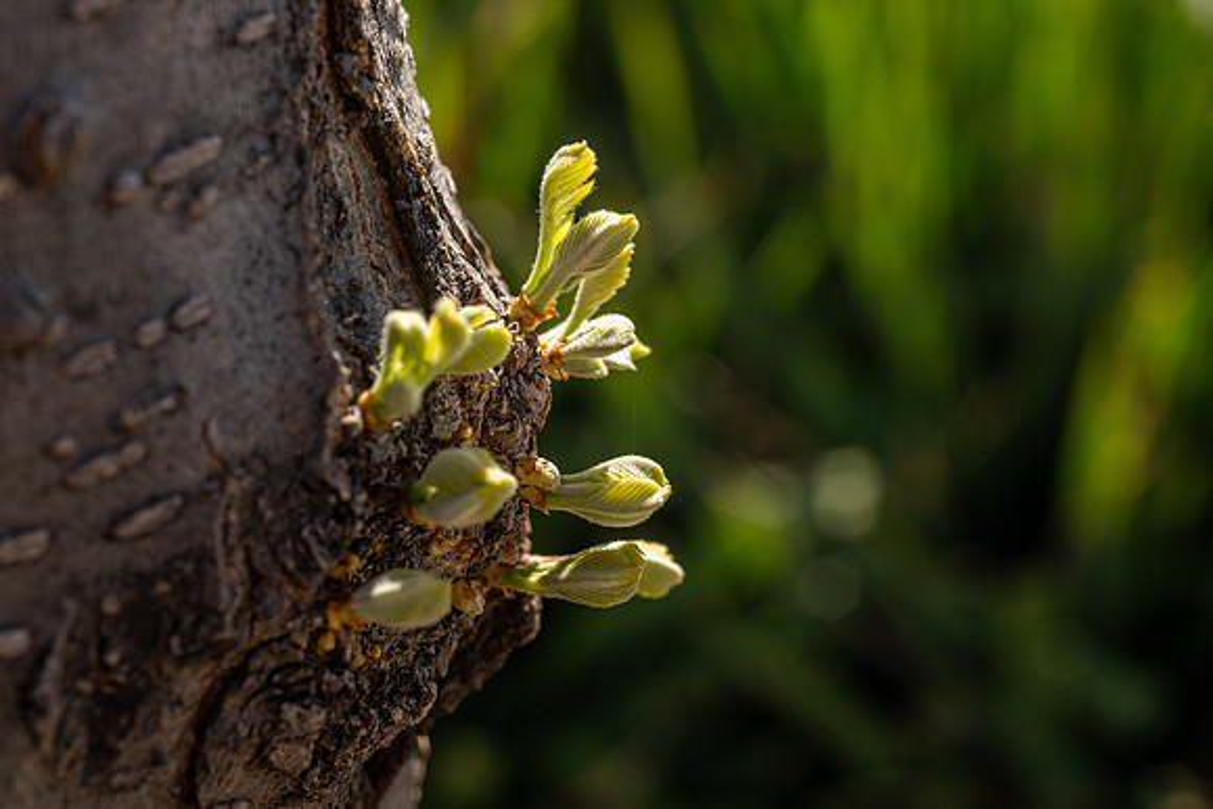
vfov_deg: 22.6
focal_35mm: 60
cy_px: 404
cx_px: 606
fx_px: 2022
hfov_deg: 33.4
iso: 320
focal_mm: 60
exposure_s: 1/320
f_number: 11
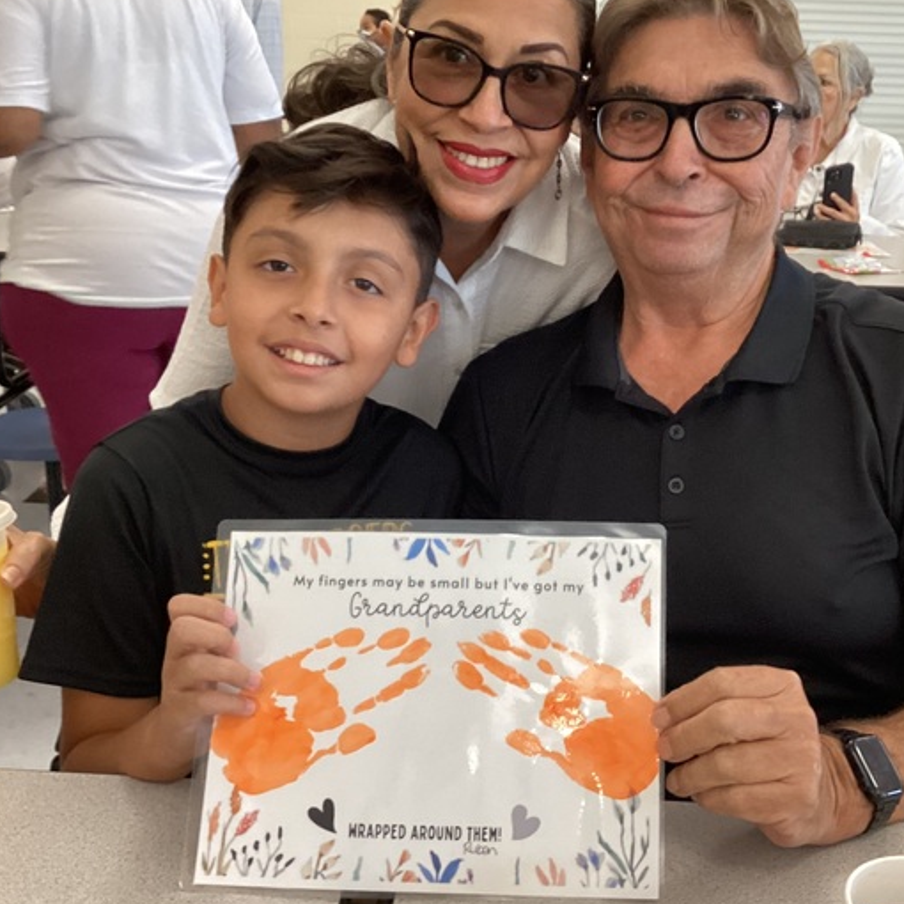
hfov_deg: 39.1
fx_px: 1270
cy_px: 438
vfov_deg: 39.2
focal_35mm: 43
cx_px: 516
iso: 250
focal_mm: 3.3
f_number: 2.4
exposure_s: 1/33
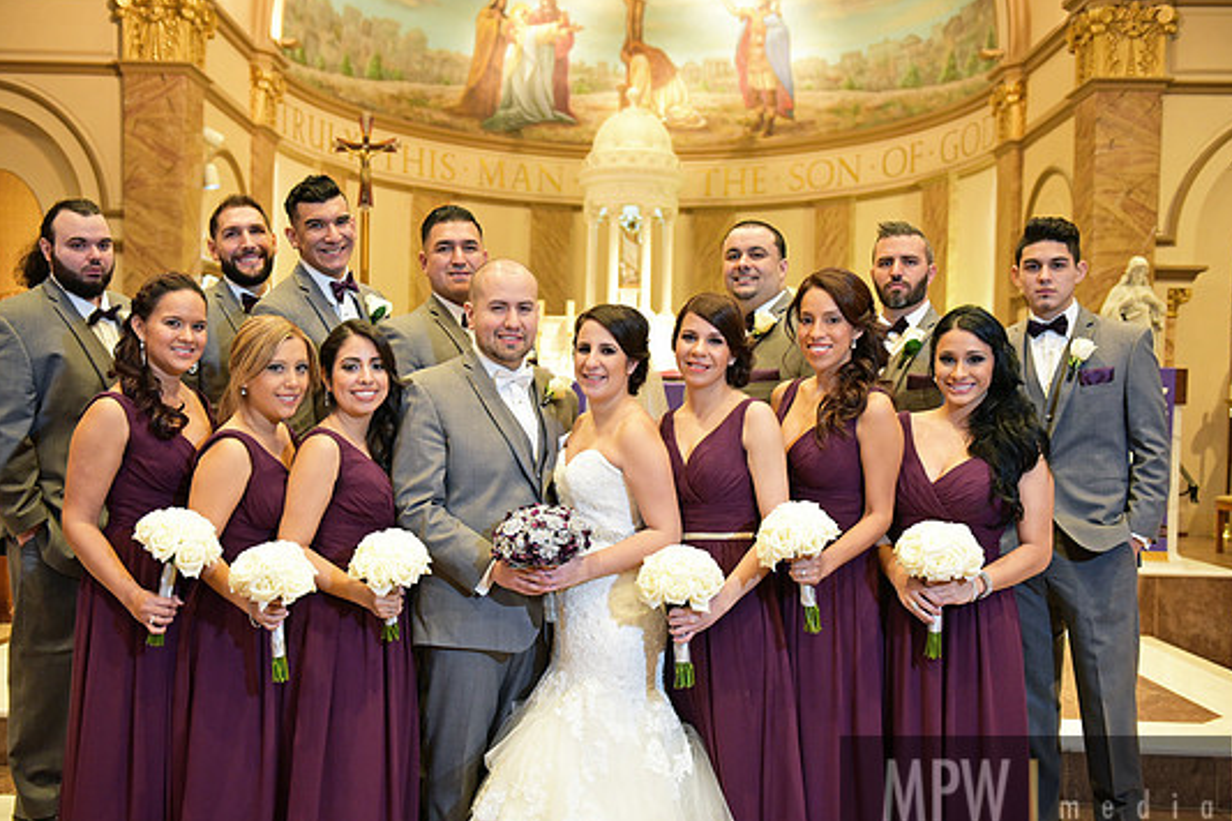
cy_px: 435
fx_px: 1300
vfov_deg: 35.0
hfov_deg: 50.7
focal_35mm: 38
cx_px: 584
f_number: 3.2
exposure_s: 1/160
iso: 2000
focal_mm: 35
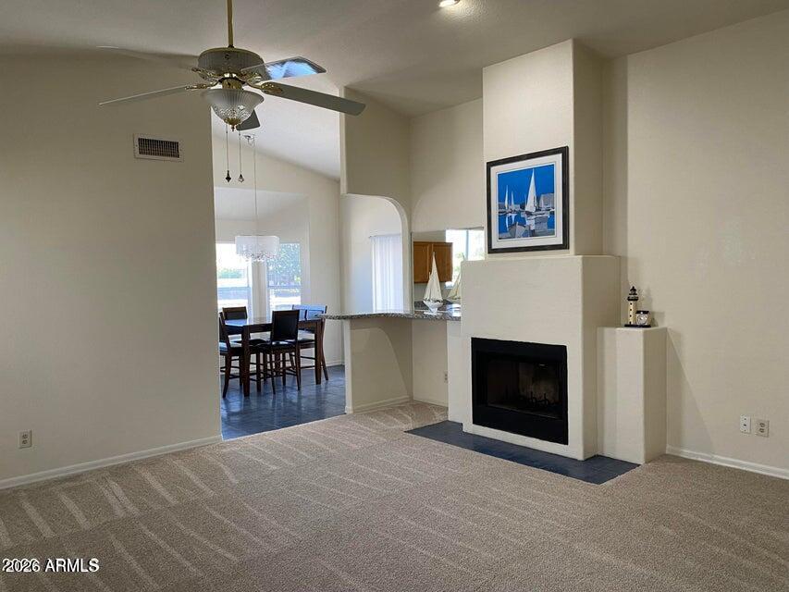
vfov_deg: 53.1
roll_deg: +0.7
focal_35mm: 26
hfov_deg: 67.3
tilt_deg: -2.2
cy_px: 296
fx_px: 593
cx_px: 394
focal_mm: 4.25
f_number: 1.8
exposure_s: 1/60
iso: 125
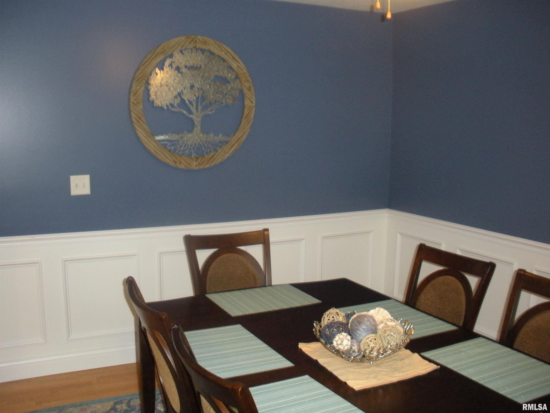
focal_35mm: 36
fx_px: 572
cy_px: 206
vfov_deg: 39.7
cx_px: 275
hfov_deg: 51.4
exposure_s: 1/60
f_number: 3.5
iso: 423
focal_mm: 6.3
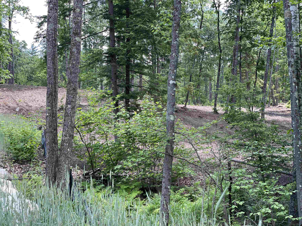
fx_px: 454
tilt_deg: -0.6
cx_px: 151
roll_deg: +2.6
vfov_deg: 28.0
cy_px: 113
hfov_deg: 36.8
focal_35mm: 52
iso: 25
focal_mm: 6
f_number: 2
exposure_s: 1/122
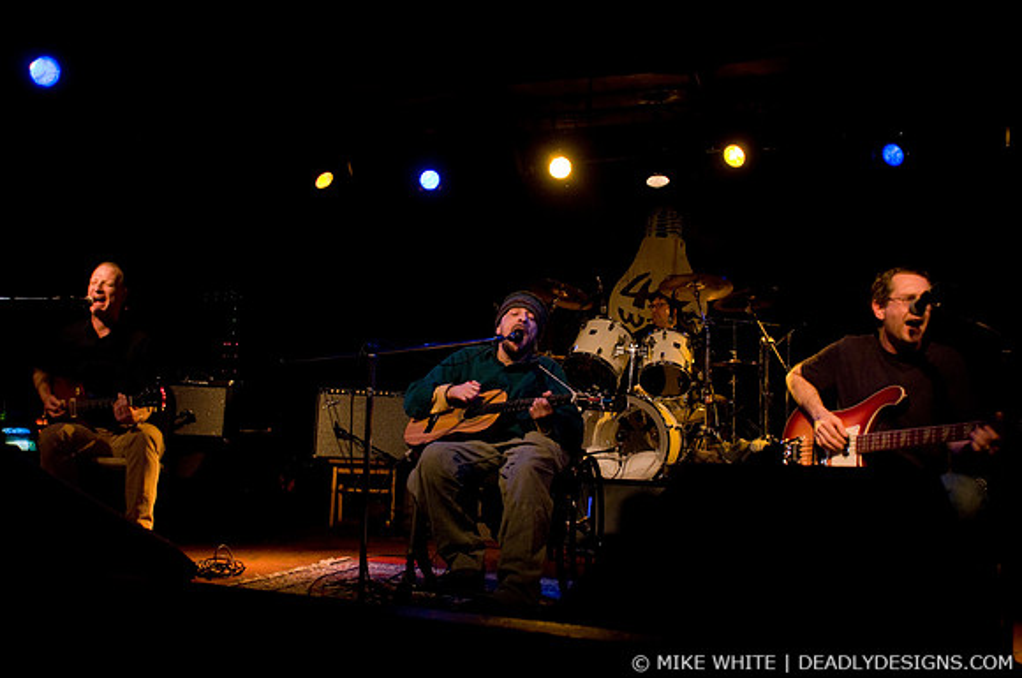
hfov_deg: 62.0
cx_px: 511
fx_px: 850
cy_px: 339
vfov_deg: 43.5
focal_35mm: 30
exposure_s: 1/80
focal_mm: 20
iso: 800
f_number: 2.8
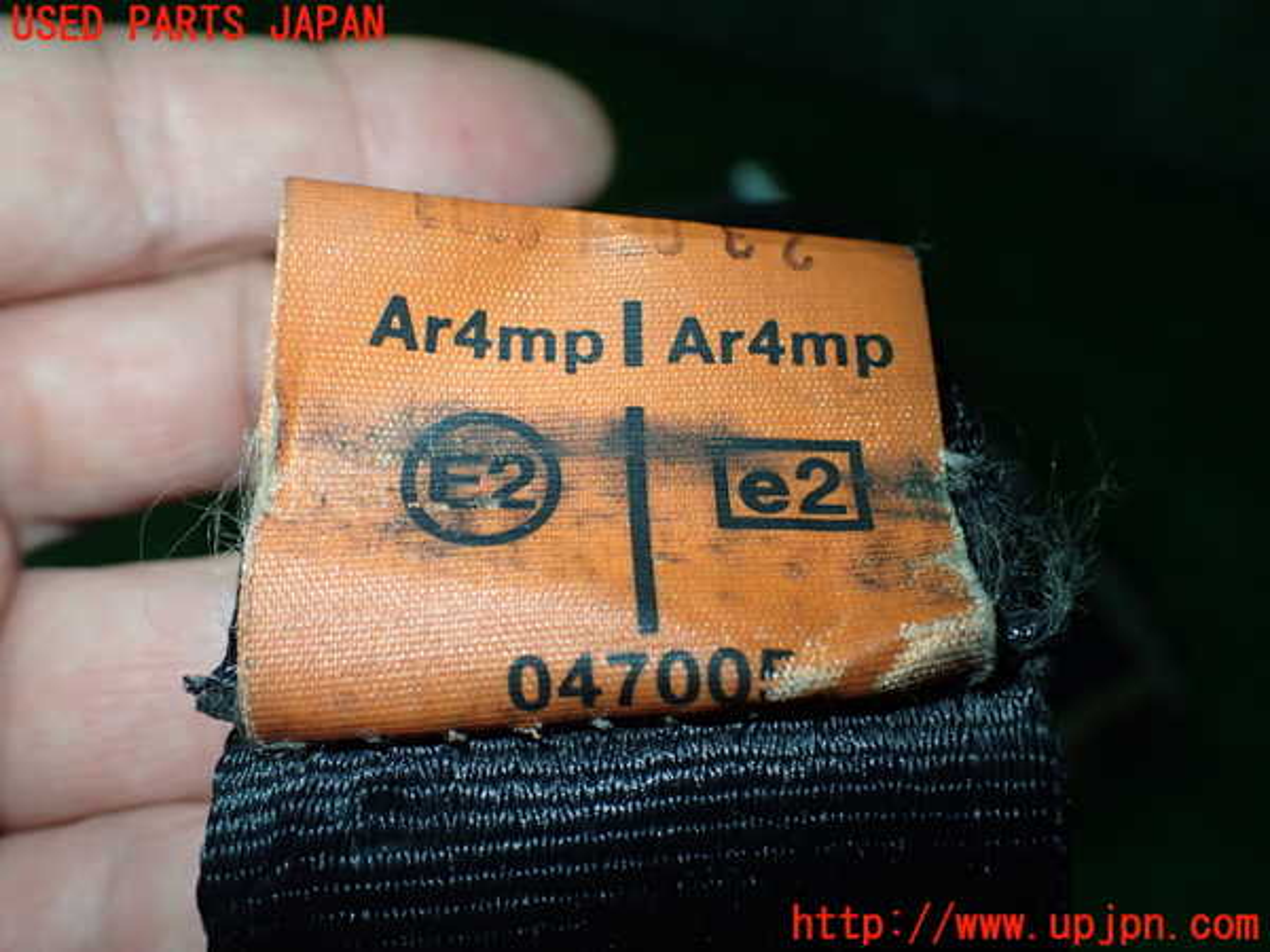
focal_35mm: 30
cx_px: 635
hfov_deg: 60.0
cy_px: 476
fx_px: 1101
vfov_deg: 46.8
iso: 320
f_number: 2.3
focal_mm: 5.4
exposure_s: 1/125
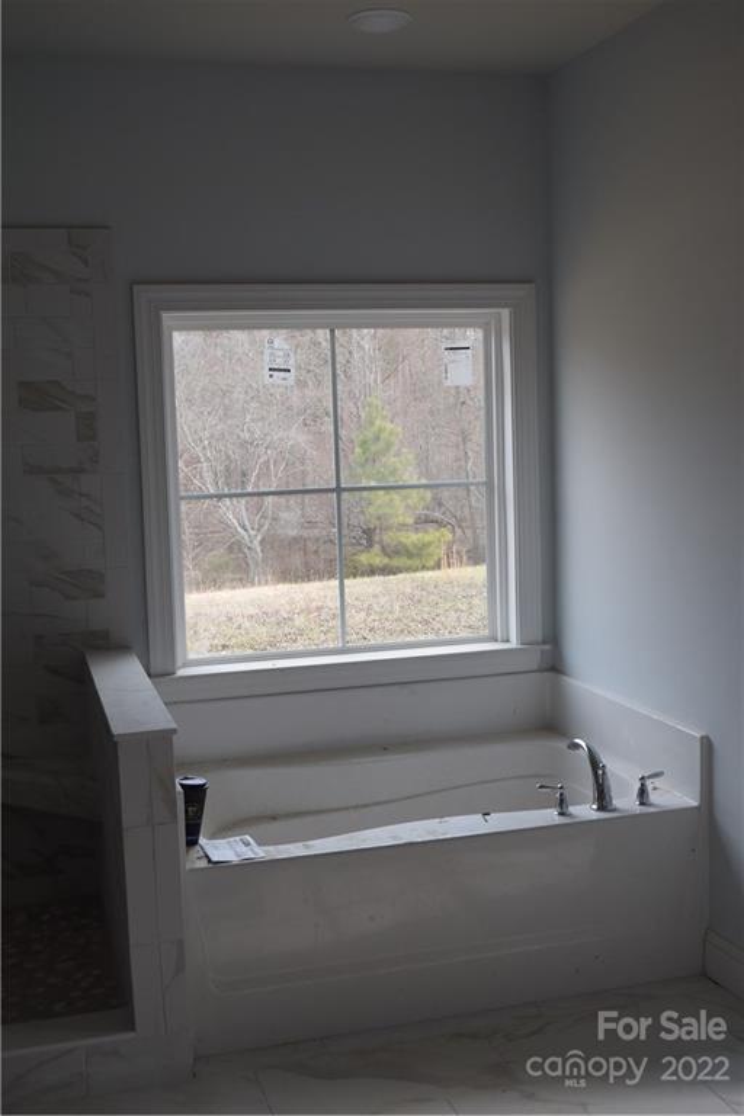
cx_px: 372
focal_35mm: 42
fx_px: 1302
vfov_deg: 46.4
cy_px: 558
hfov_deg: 31.9
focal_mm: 28
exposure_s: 1/160
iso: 400
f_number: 6.3
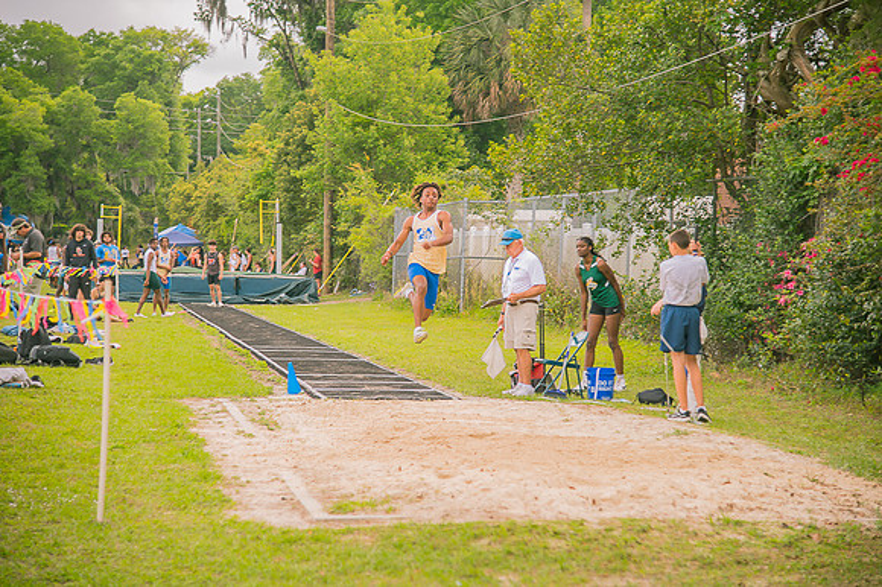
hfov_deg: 23.7
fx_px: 2106
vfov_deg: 15.9
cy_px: 294
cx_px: 441
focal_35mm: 86
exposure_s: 1/200
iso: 200
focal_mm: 86
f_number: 4
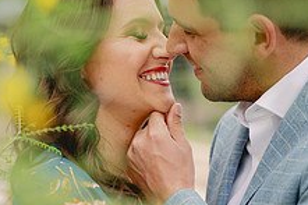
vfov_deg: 10.4
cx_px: 60
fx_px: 1120
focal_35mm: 131
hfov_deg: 15.6
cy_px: 163
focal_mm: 50
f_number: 2
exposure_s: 1/640
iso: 100
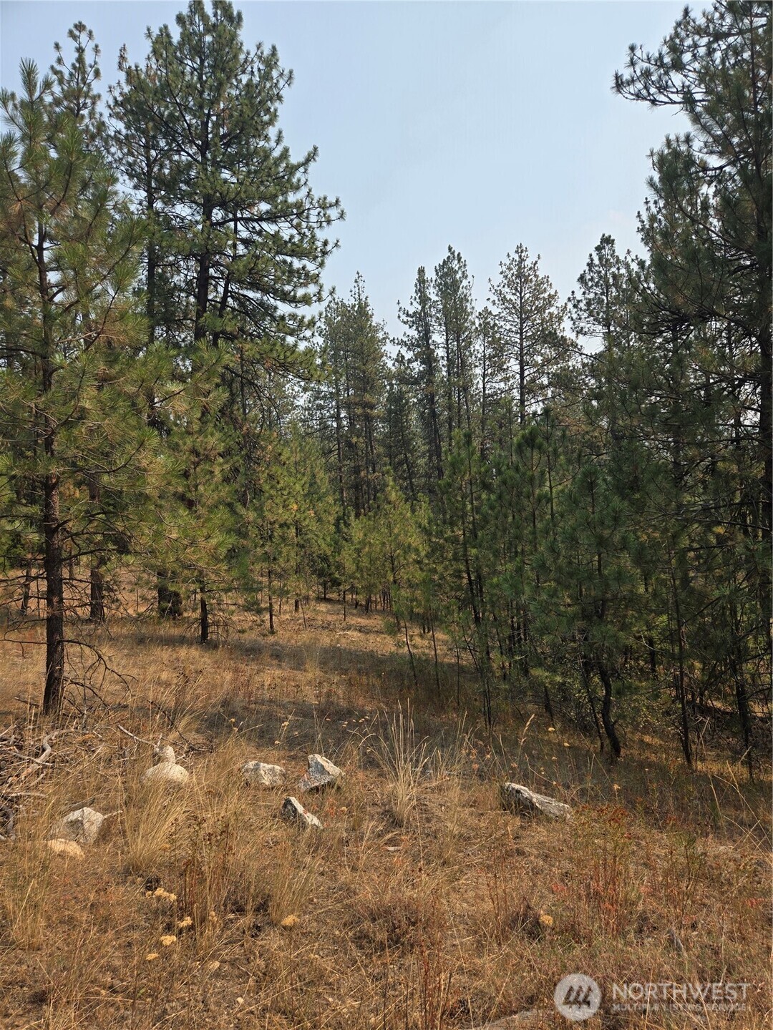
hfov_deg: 58.9
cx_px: 386
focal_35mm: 23
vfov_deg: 73.9
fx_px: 685
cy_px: 515
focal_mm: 5.4
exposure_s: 1/1654
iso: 25
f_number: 1.8
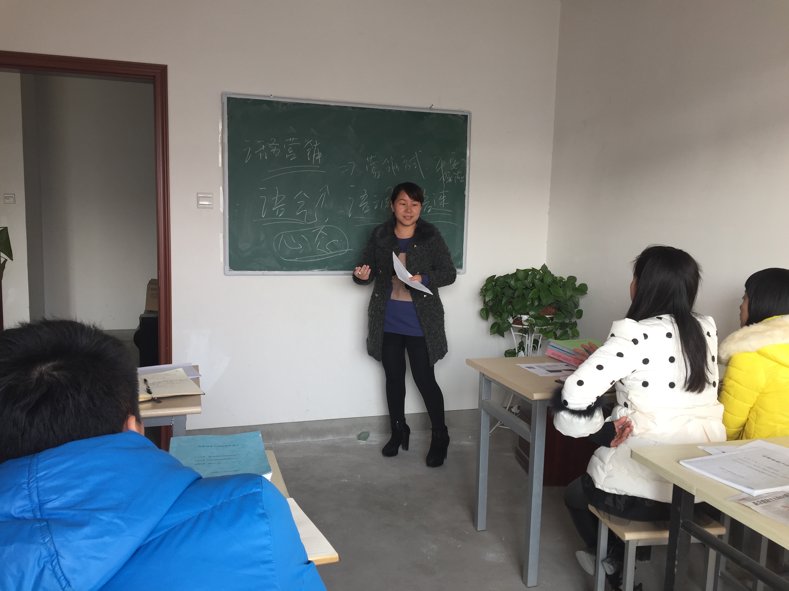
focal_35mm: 29
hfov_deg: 61.7
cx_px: 394
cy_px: 296
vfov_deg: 48.2
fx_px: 661
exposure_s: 1/60
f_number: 2.2
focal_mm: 4.15
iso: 32
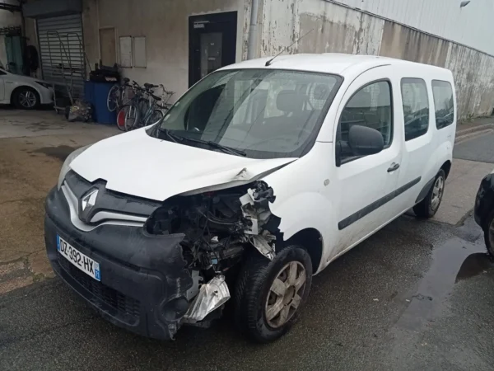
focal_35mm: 28
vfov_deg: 49.7
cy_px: 186
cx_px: 247
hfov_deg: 63.4
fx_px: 400
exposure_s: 1/380
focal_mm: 3.46
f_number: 2.2
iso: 100
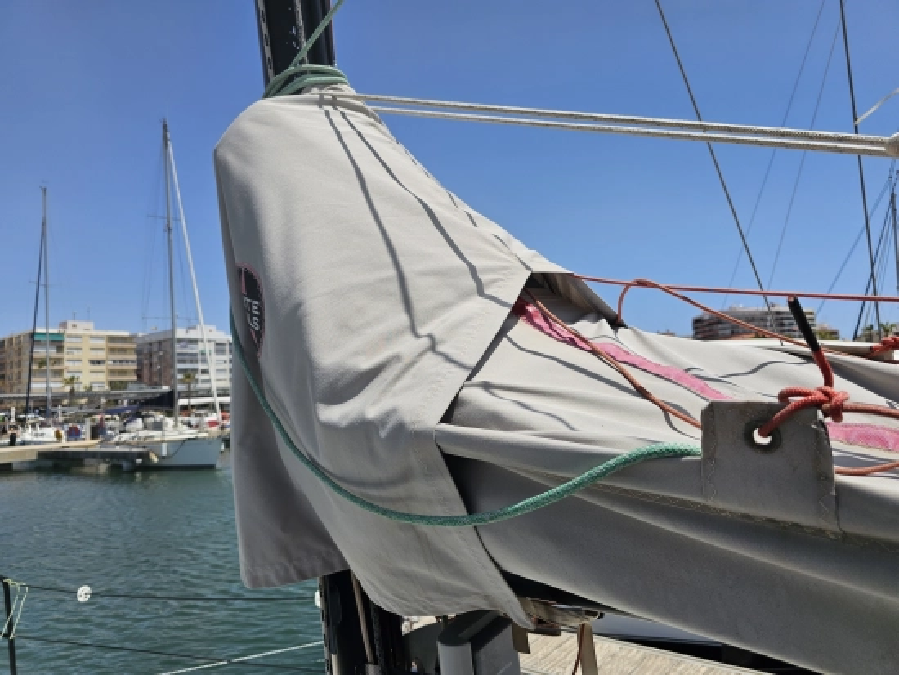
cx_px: 450
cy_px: 338
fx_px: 598
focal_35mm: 23
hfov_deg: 73.9
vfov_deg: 58.9
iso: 10
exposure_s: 1/1339
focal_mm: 6.3
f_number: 1.7
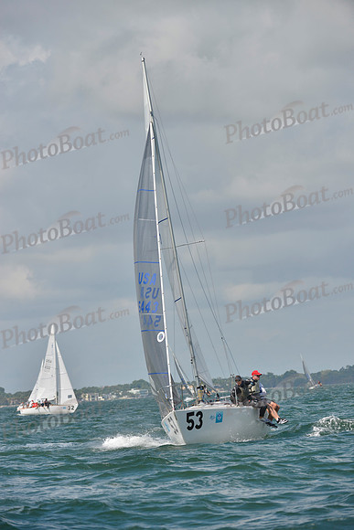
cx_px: 177
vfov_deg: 10.3
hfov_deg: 6.9
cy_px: 265
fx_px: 2948
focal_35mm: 200
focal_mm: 200
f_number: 6.3
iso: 200
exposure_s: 1/1250
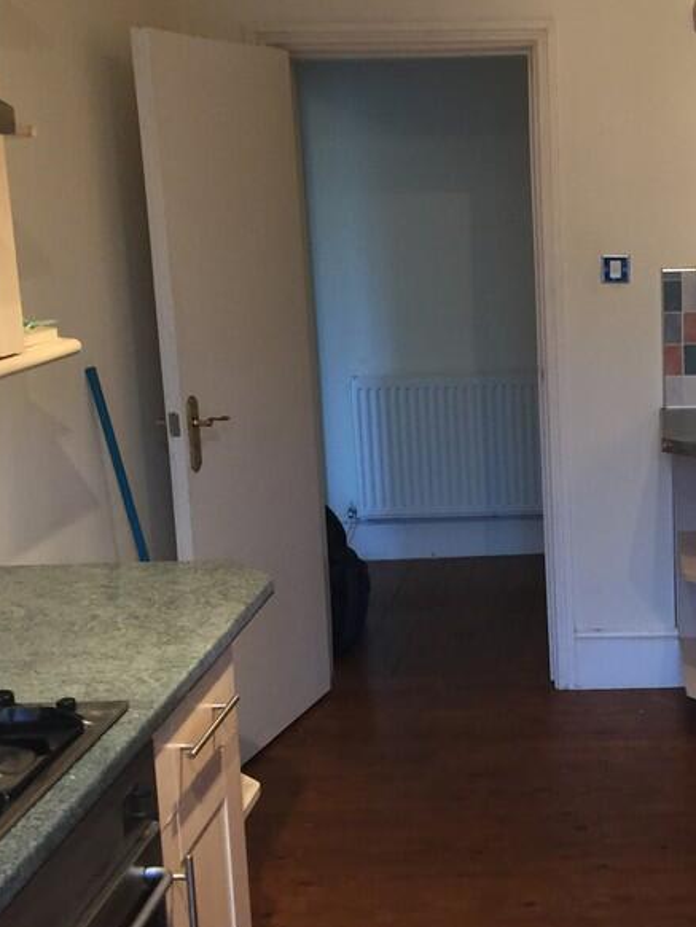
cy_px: 428
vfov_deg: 37.5
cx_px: 648
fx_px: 1366
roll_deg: +0.7
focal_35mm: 51
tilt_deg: -13.9
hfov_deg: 27.4
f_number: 2.2
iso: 160
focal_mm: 4.15
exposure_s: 1/33
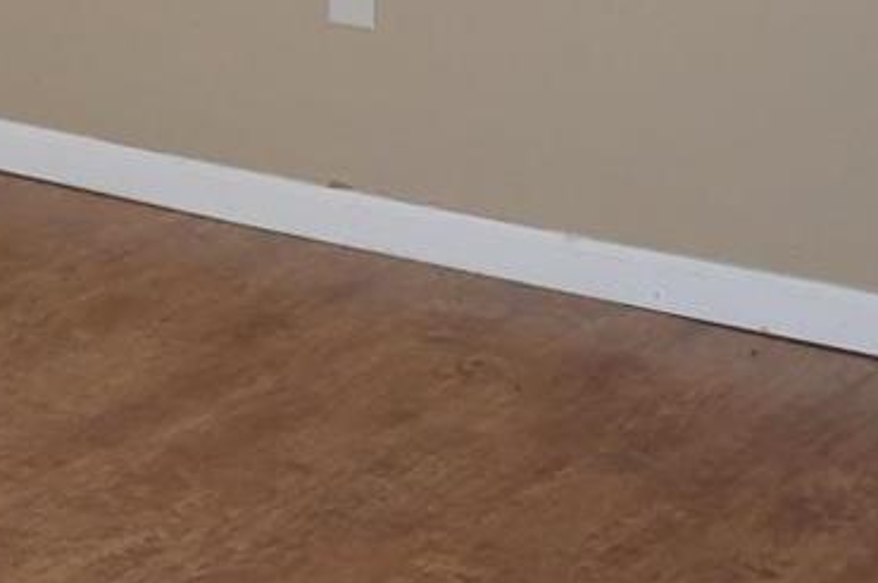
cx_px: -523
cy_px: -569
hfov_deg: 14.5
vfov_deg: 9.8
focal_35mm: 130
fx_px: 3166
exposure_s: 1/160
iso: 800
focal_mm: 20
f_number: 4
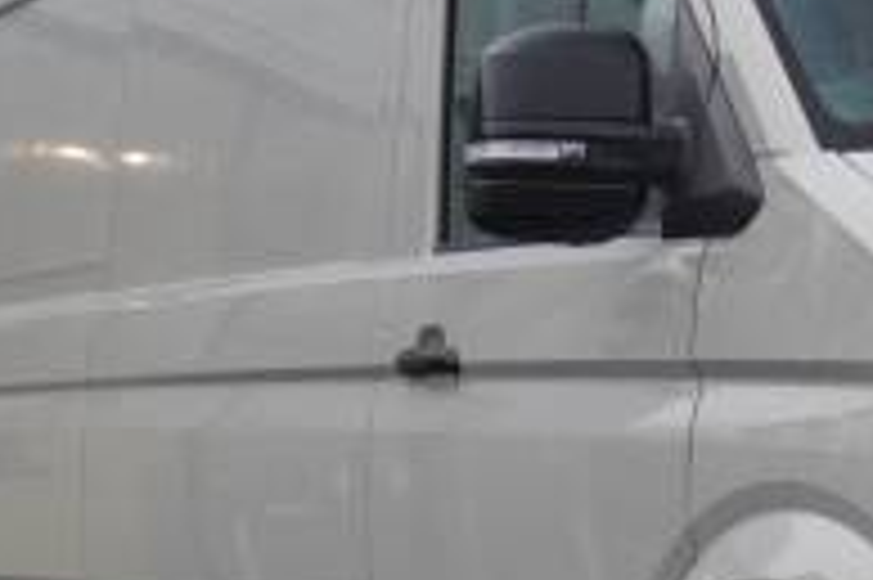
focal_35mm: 154
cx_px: 1022
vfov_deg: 8.9
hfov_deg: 13.1
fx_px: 3723
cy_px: 450
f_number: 5.6
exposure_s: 1/90
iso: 800
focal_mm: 31
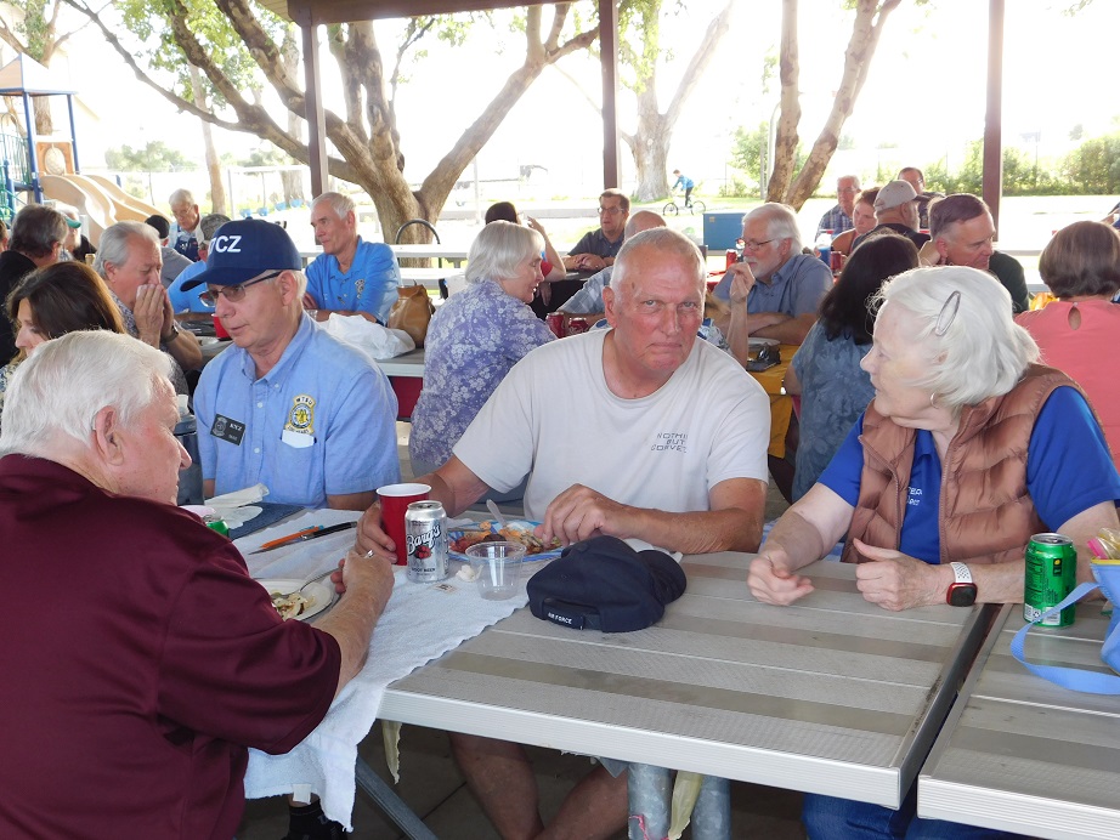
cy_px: 420
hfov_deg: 46.8
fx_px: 1295
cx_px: 560
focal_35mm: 40
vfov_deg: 36.0
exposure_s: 1/50
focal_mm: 7.1
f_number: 3.6
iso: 125
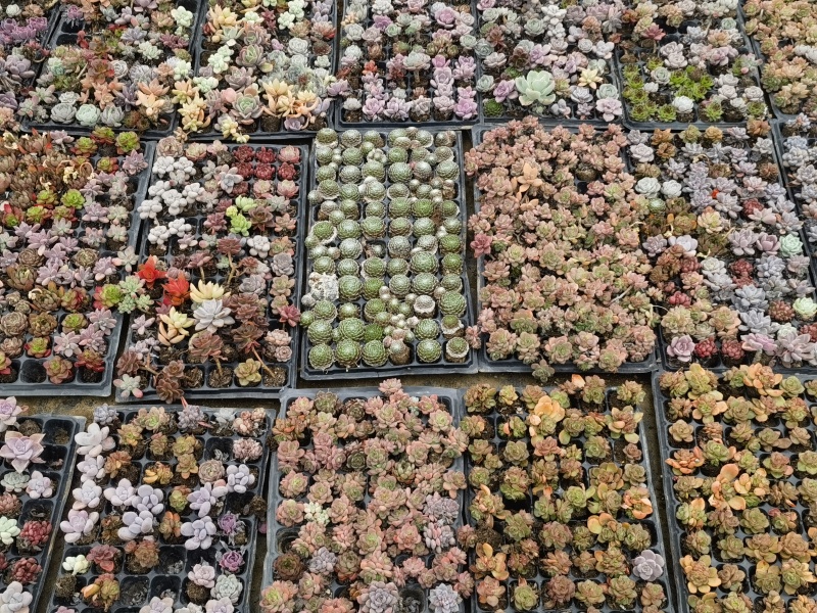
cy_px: 306
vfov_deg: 33.6
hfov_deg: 43.9
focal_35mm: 43
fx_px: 1015
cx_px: 408
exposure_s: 1/237
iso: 50
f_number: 1.9
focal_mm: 6.67
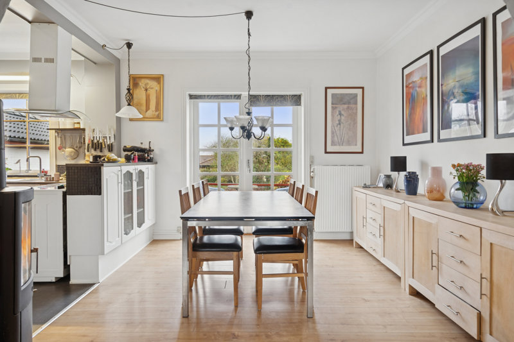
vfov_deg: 57.2
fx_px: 314
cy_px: 171
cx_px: 257
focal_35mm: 22
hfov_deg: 78.6
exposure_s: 1/4
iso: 320
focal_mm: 22
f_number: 7.1
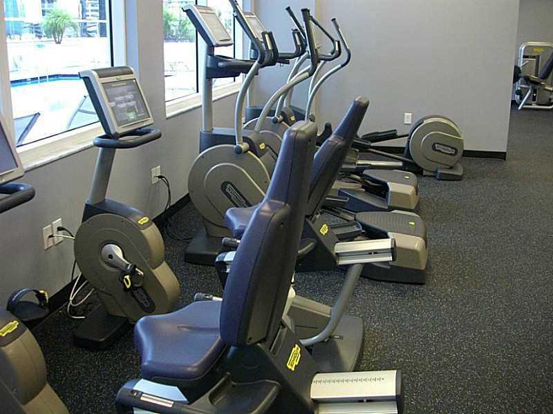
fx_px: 591
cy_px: 207
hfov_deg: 50.1
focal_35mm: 37
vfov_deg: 38.7
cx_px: 276
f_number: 2.8
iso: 344
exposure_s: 1/50
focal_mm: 6.2
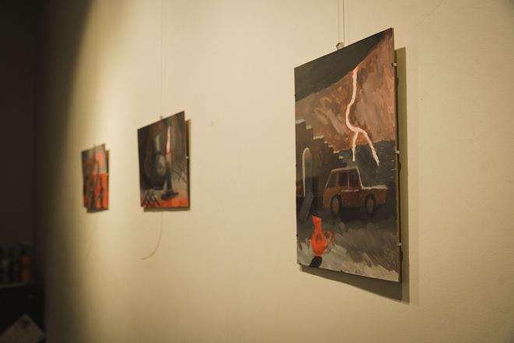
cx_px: 257
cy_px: 172
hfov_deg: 52.8
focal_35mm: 36
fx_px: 518
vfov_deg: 36.6
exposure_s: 1/640
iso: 800
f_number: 4.5
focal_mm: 36.3
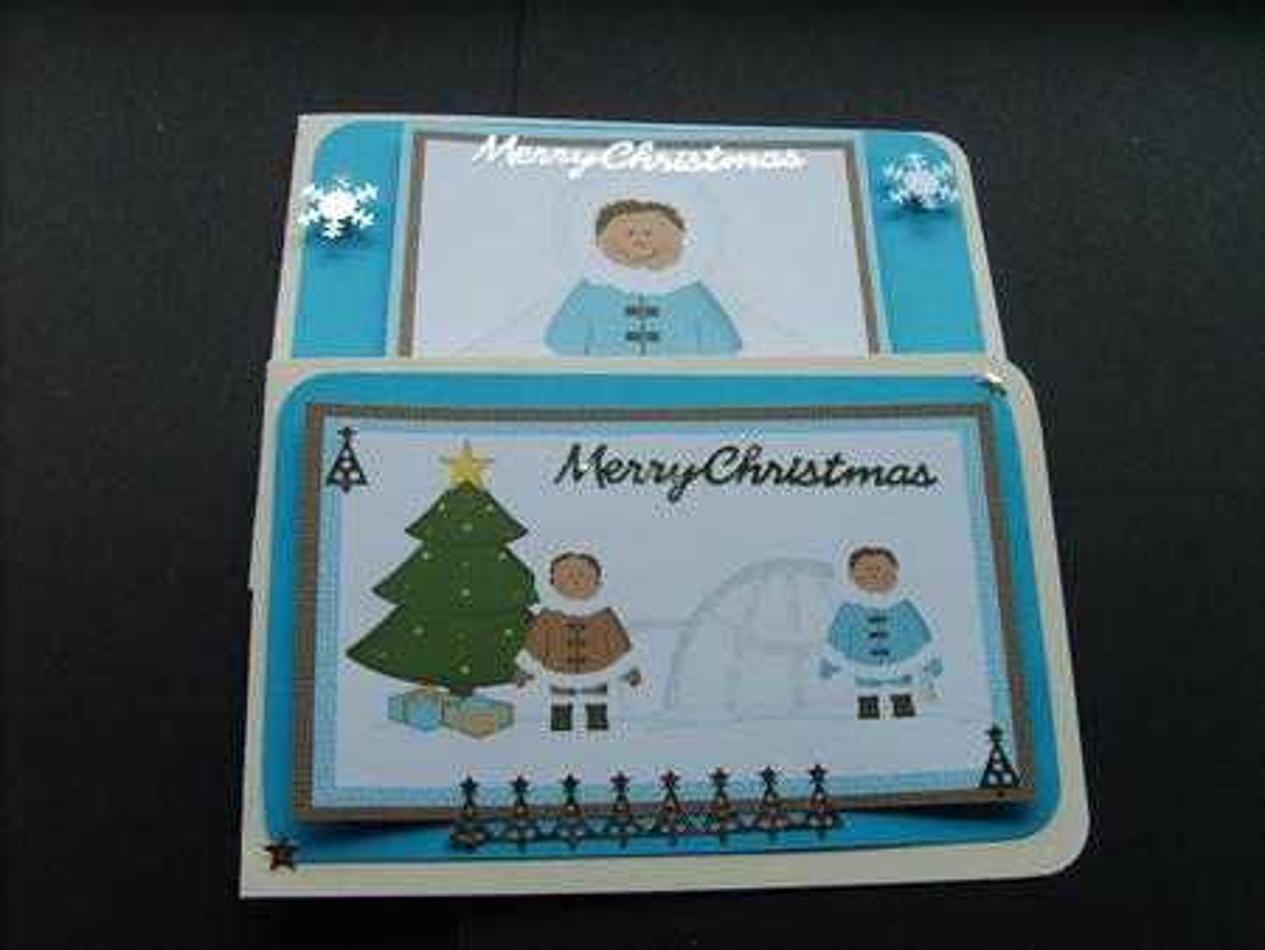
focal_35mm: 35
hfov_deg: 52.6
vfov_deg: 40.7
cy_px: 475
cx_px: 632
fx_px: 1280
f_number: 2.8
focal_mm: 5.8
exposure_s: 1/125
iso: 50
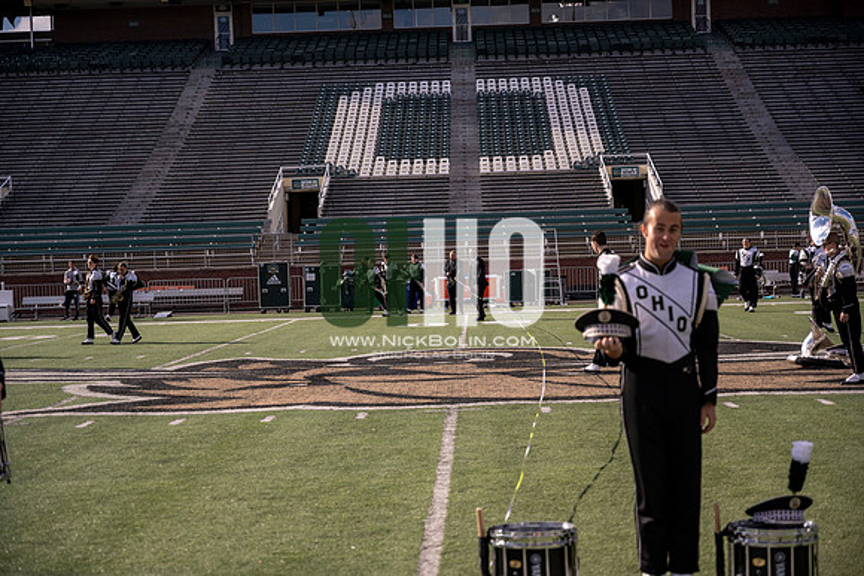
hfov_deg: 28.8
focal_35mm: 70
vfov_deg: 19.5
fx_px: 1680
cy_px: 288
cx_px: 432
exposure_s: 1/2000
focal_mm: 70
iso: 125
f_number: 4
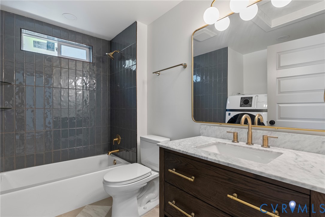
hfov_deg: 91.6
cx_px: 162
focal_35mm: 18
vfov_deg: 68.9
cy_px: 108
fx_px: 158
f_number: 8
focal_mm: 17.5
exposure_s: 1/8
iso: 800
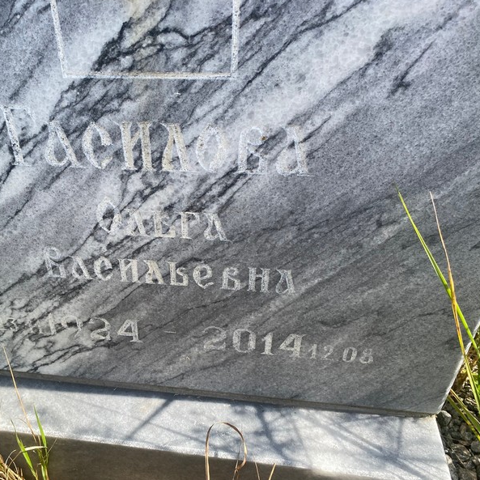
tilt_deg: -39.1
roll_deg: +4.0
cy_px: 240
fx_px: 486
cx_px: 178
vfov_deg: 52.5
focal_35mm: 31
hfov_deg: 51.9
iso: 32
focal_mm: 4.25
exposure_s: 1/912
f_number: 1.8
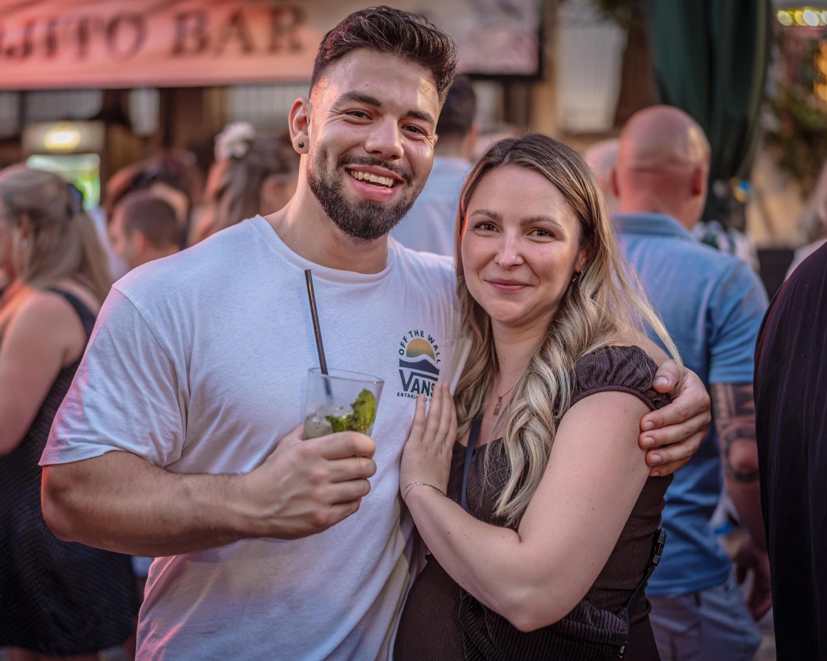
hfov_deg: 45.8
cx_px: 381
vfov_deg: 37.3
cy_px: 332
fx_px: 979
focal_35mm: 40
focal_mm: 35
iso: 2000
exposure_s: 1/160
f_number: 1.2
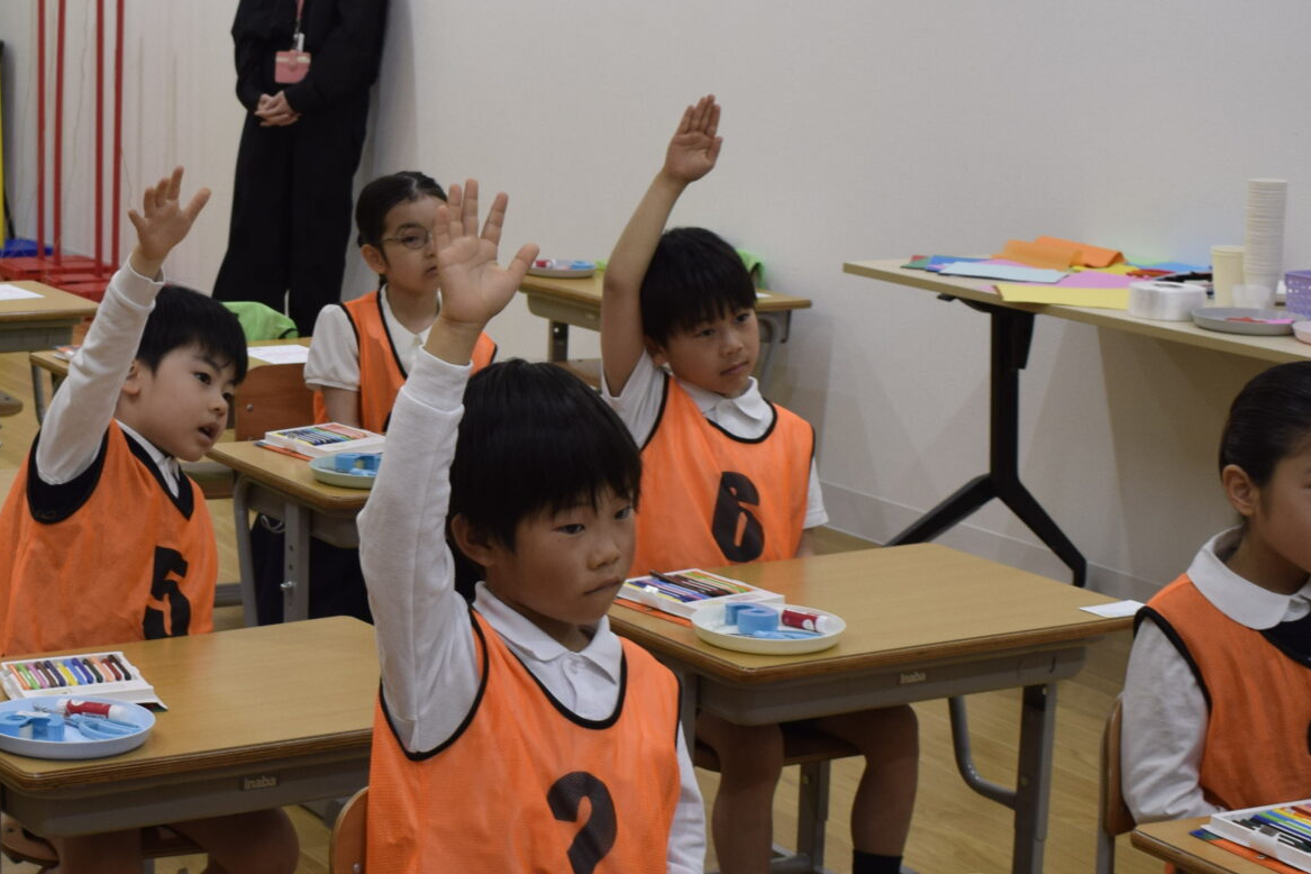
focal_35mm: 79
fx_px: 2877
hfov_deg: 25.2
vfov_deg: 17.3
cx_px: 235
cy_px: 422
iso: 400
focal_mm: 24
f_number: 4.8
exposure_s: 1/90
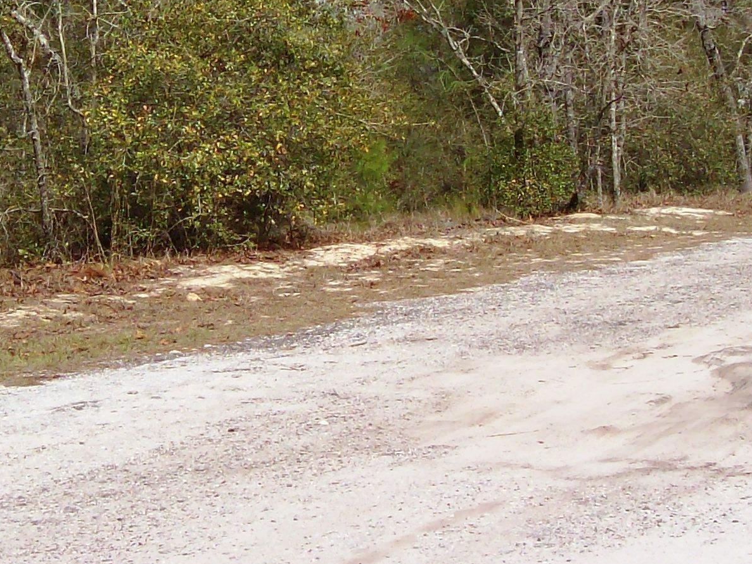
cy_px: 139
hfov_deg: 24.7
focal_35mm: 78
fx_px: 1694
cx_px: 185
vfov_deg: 18.8
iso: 80
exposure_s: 1/375
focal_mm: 6
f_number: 4.8
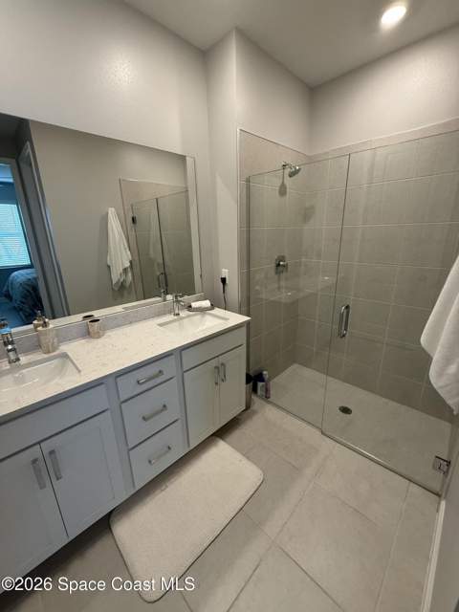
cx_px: 230
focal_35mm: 14
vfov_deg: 102.1
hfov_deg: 85.7
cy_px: 306
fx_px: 248
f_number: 2.2
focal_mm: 2.22
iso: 250
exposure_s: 1/120
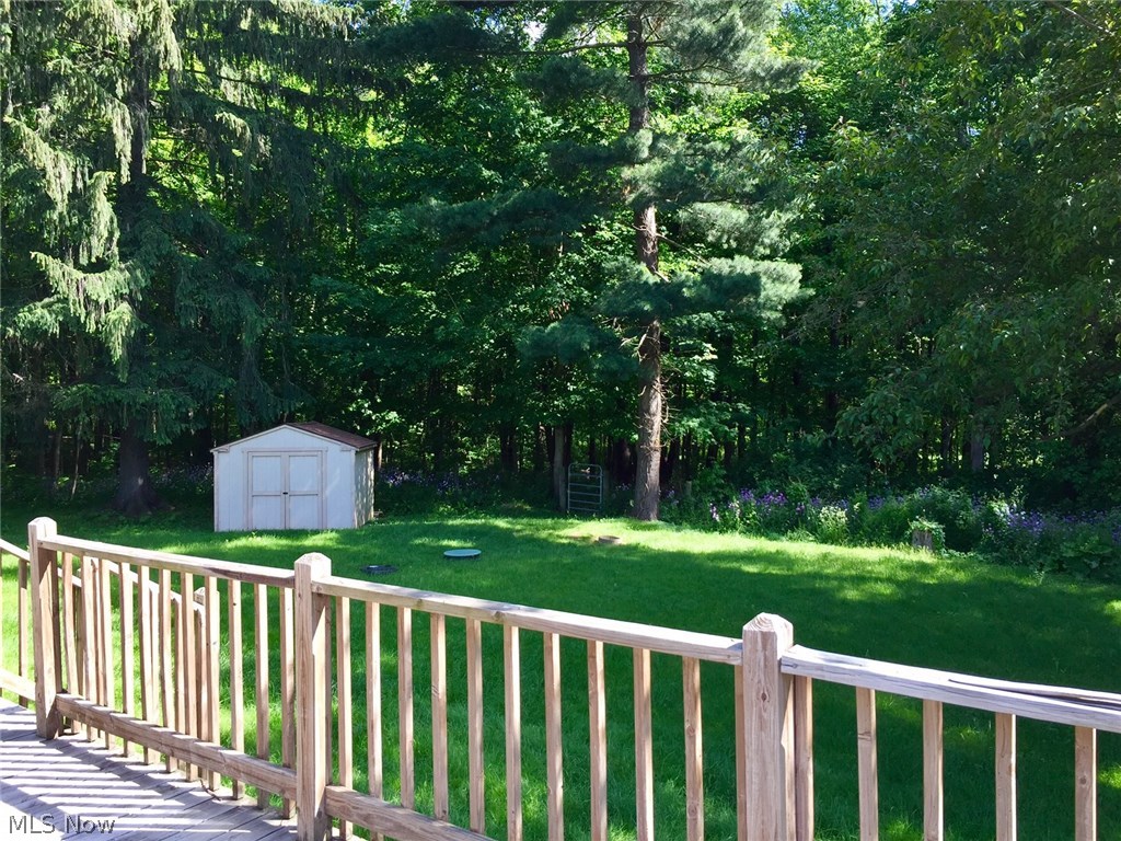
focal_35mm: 29
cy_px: 420
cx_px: 560
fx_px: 939
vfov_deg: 48.2
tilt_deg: -1.8
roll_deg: -0.7
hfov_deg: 61.7
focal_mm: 4.15
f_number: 2.2
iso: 32
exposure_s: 1/262
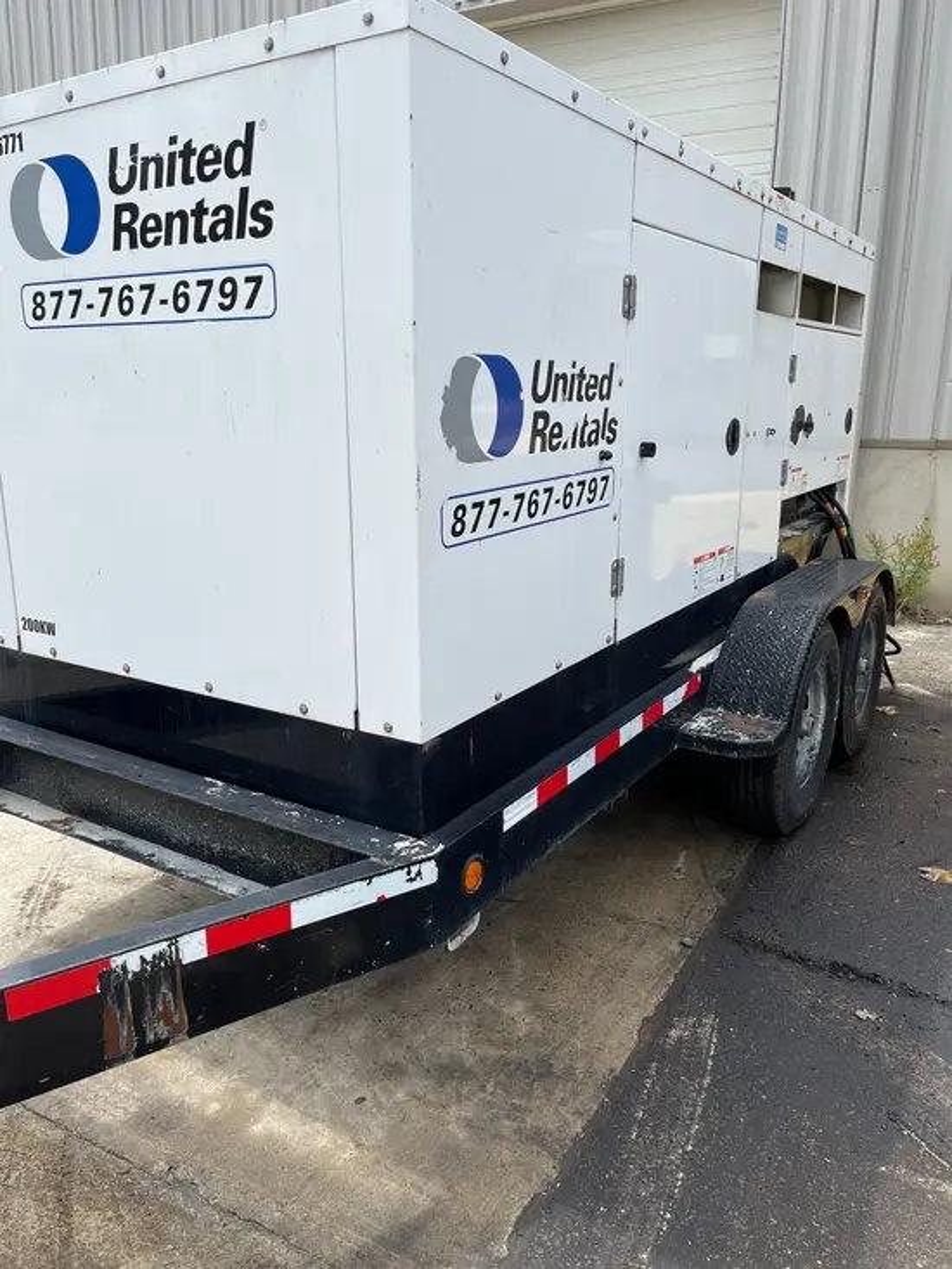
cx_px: 476
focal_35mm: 26
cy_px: 634
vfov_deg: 67.3
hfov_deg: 53.1
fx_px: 953
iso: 50
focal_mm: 5.1
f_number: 1.6
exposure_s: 1/3135
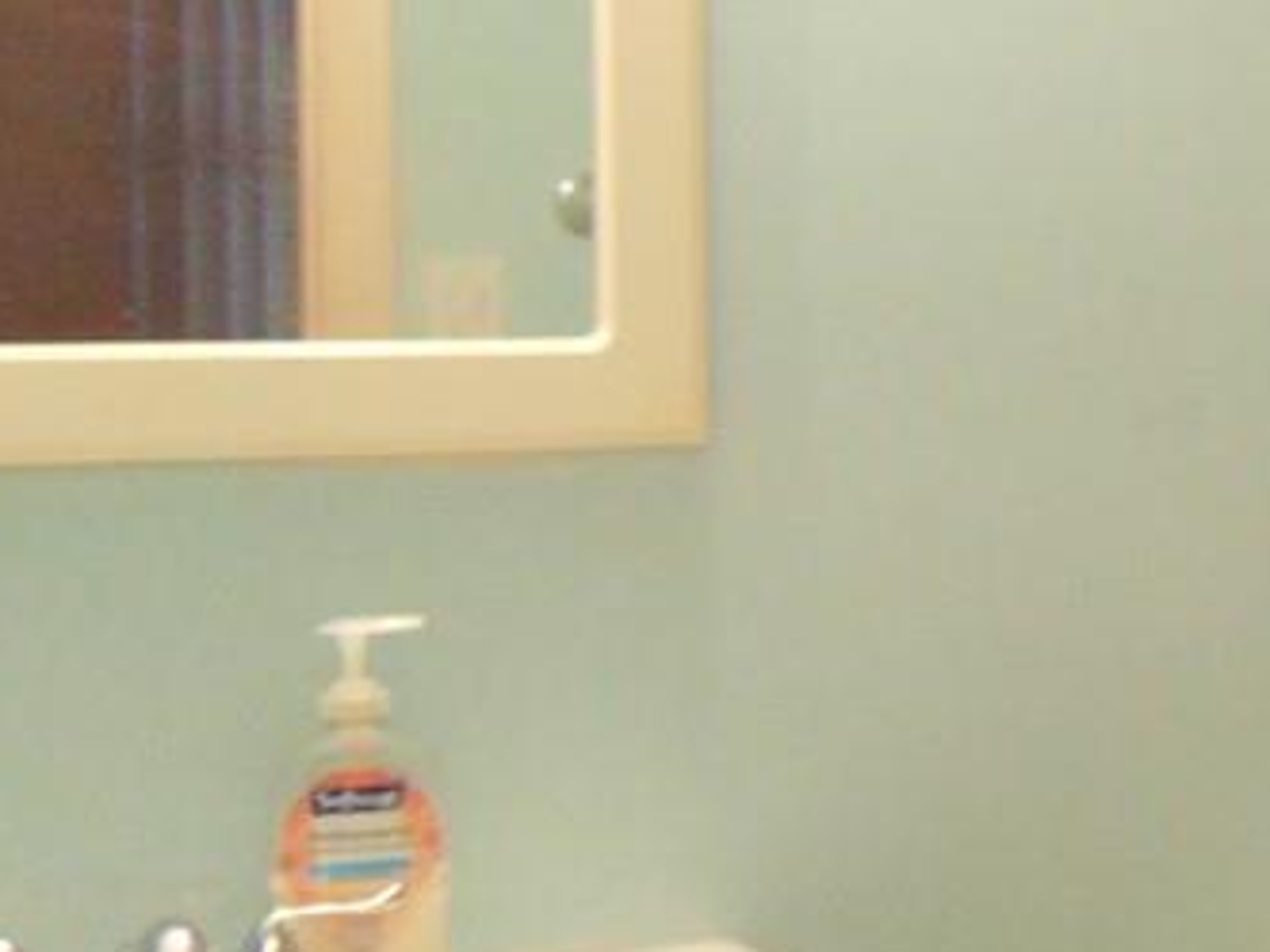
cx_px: 1675
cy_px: 302
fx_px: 2825
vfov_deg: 19.1
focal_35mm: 77
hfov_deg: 22.5
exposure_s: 1/30
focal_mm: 4.5
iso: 200
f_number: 3
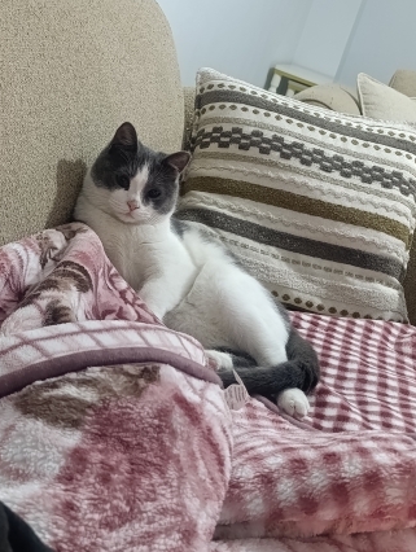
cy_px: 241
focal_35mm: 27
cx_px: 230
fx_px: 431
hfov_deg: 51.4
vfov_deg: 65.0
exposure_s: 1/25
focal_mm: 6.14
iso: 1600
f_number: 1.6
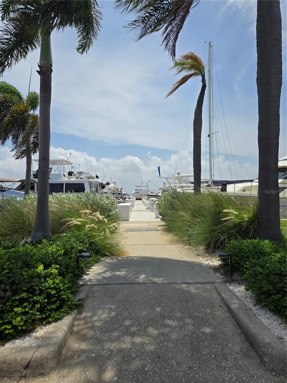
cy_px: 192
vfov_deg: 73.9
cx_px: 144
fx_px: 254
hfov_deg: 58.9
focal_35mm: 23
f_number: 1.8
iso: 25
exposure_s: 1/3336
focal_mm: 5.4
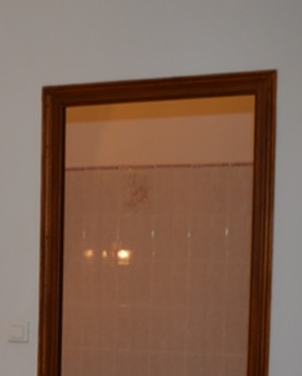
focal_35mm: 99
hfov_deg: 13.9
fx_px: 1105
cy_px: 384
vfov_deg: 18.8
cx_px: -243
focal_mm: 18
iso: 400
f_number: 3.5
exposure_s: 1/60
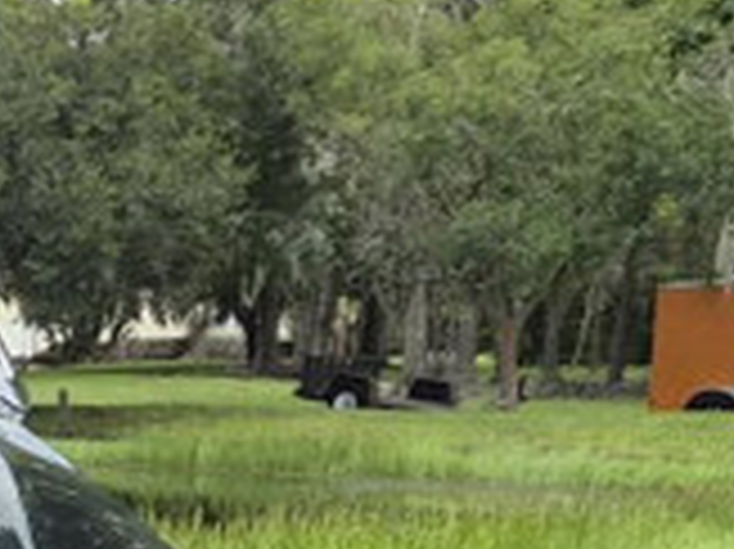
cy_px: 1084
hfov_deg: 10.8
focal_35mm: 151
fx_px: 3199
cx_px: -1119
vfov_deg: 9.2
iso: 80
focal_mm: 5.4
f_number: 1.8
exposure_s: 1/2800
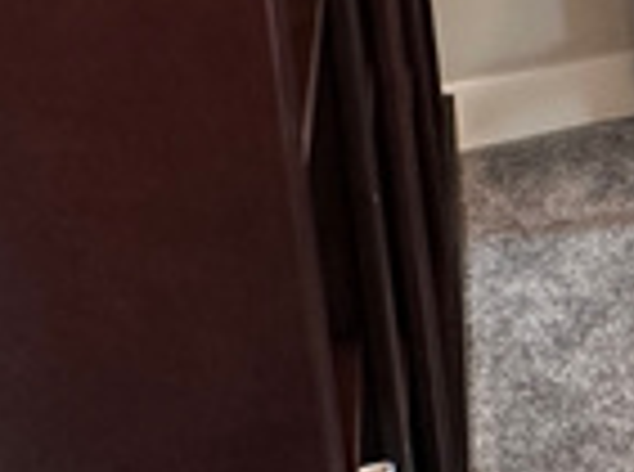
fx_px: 1863
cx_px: 1255
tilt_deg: -9.1
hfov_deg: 15.5
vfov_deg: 12.8
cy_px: -441
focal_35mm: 102
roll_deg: +0.8
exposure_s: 1/60
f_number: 2.2
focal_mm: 2.22
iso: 250
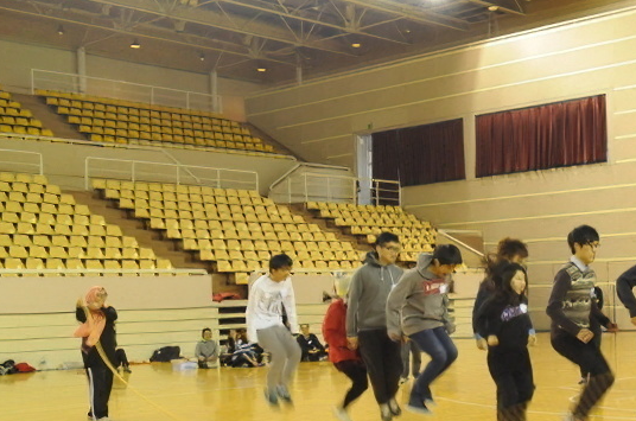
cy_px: 282
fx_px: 1055
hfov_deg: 32.3
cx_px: 539
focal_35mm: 60
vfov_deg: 22.5
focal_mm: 23
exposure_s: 1/30
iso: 2000
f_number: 7.1
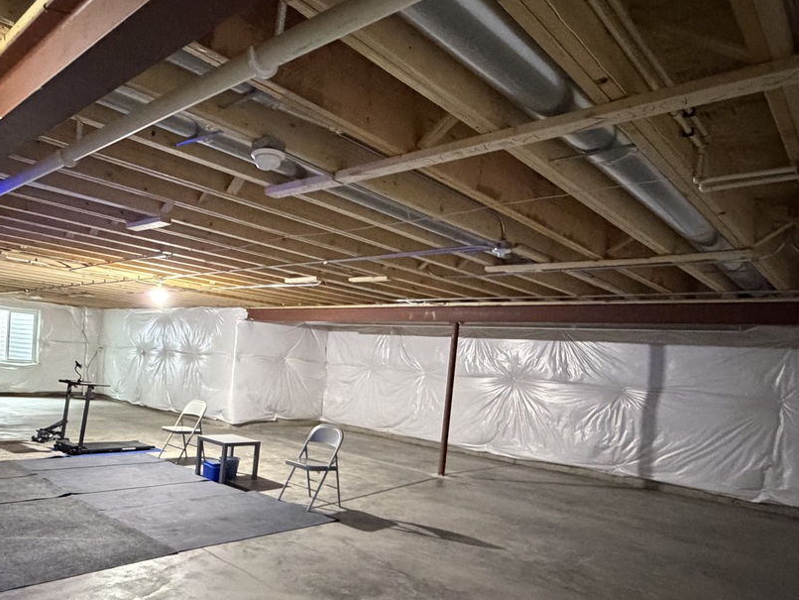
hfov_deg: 68.2
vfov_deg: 54.0
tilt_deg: -3.9
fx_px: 577
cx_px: 294
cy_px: 392
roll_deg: -3.7
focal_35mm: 25
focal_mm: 2.22
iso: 1000
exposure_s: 1/40
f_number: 2.2
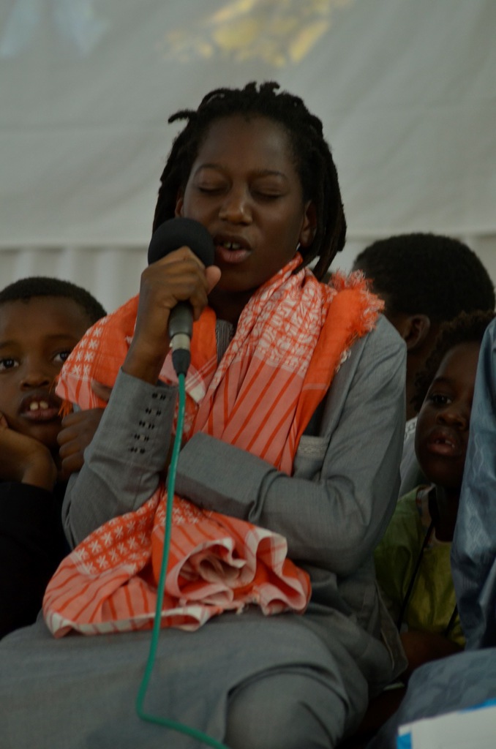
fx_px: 3800
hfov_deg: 7.5
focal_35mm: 183
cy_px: 374
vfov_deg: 11.3
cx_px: 248
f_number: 4.2
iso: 640
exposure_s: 1/50
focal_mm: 122
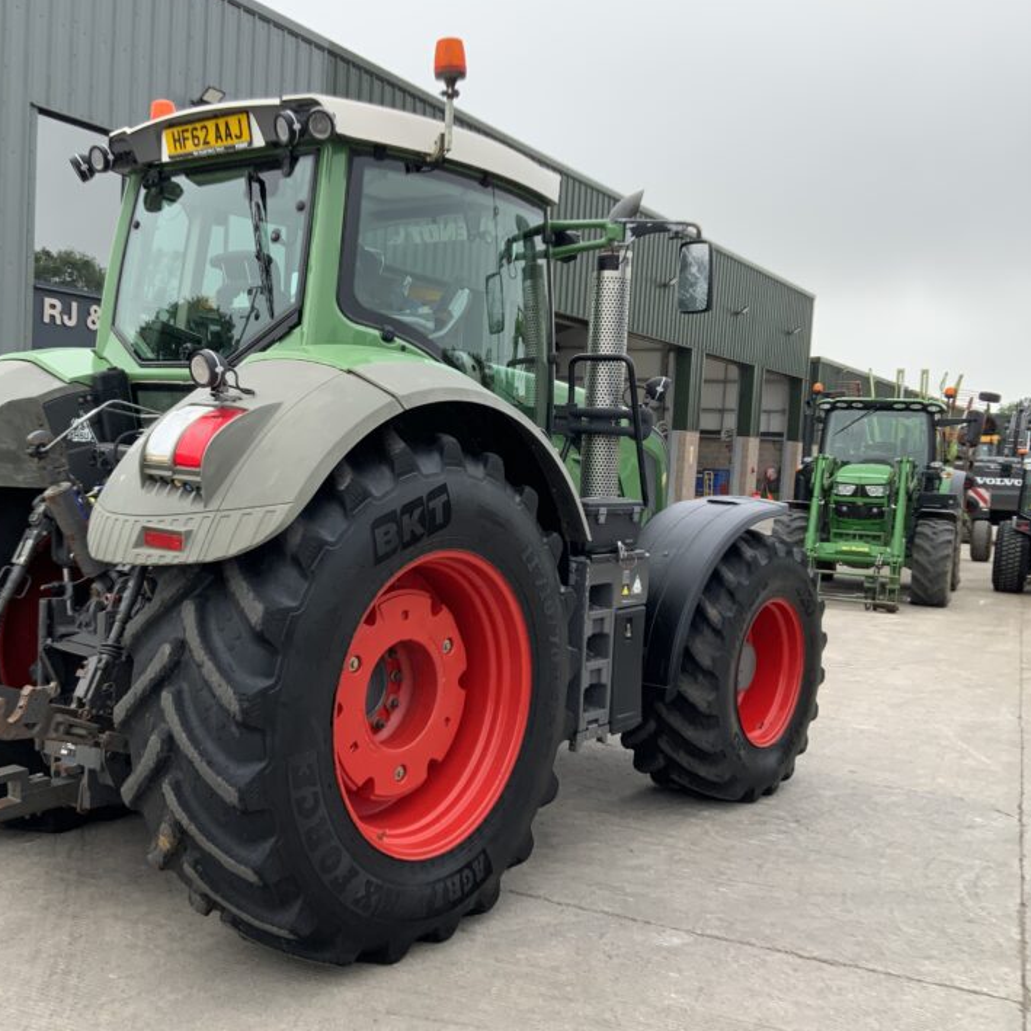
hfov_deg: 44.7
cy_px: 519
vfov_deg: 44.9
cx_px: 423
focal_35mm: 37
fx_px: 1247
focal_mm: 3
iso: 16
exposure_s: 1/128
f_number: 1.8
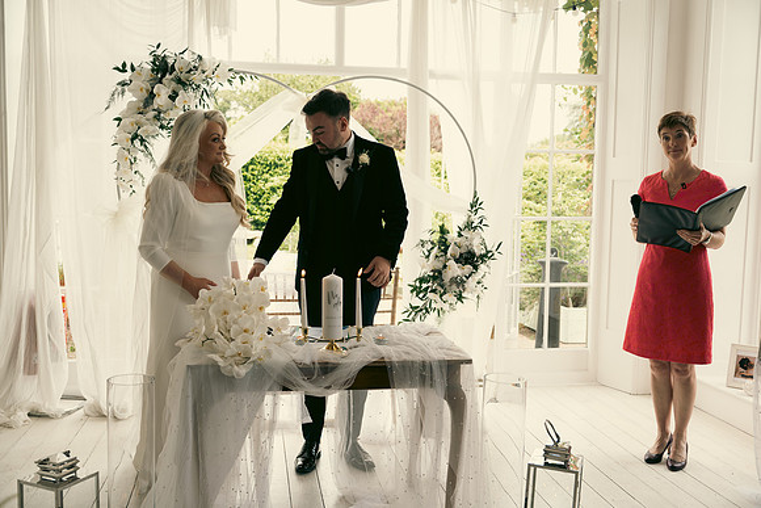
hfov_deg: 53.1
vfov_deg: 36.9
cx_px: 380
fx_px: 761
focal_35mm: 36
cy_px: 254
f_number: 3.5
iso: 125
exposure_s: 1/160
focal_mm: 36
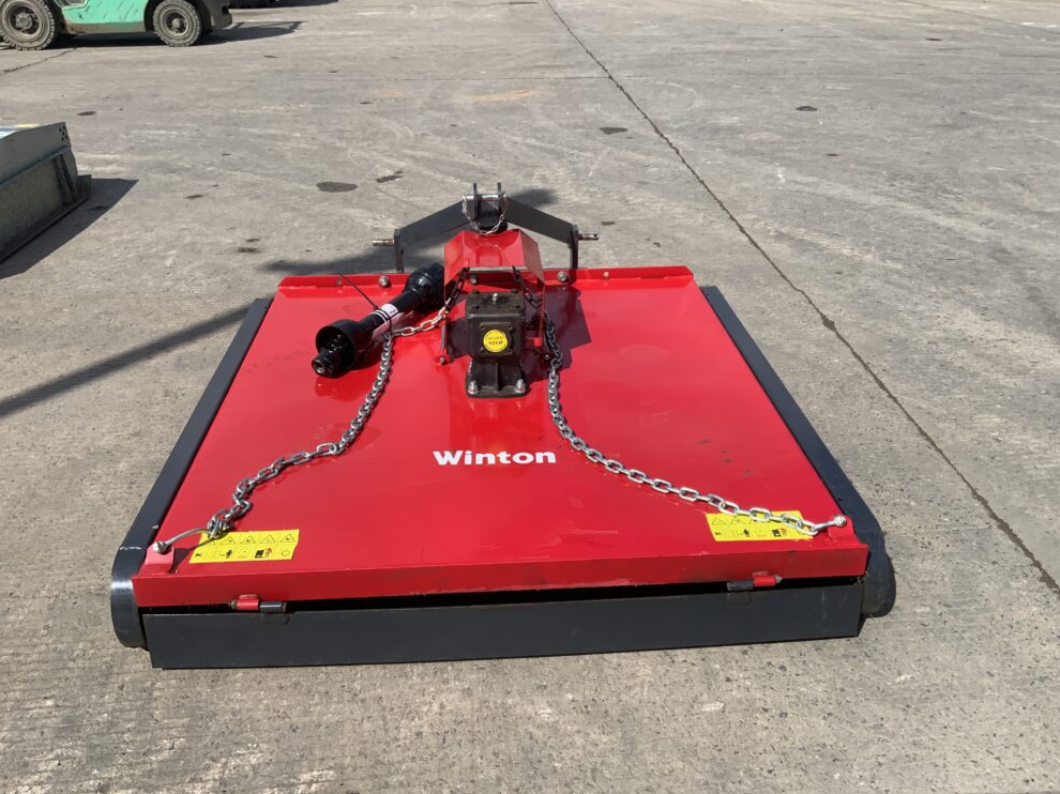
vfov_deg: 46.8
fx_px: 918
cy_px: 398
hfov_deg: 60.0
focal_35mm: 30
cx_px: 532
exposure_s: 1/2141
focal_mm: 3
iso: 16
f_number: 1.8
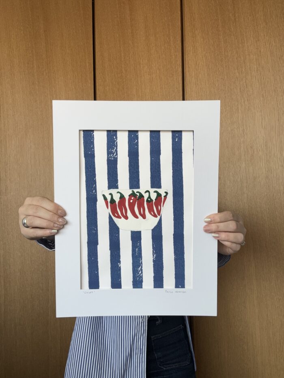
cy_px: 189
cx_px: 142
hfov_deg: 46.8
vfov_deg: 60.0
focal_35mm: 30
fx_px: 328
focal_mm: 2.69
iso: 32
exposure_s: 1/121
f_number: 1.9
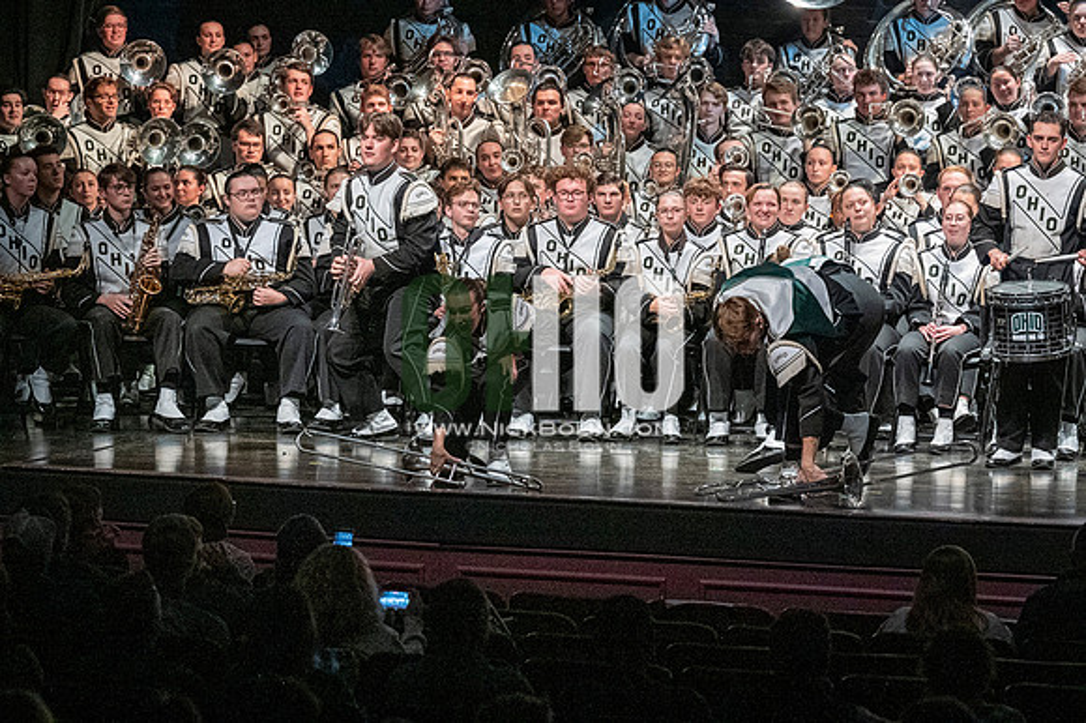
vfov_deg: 7.3
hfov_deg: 11.0
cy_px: 362
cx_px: 543
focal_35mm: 187
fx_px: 5638
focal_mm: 125
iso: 4000
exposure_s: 1/500
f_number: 4
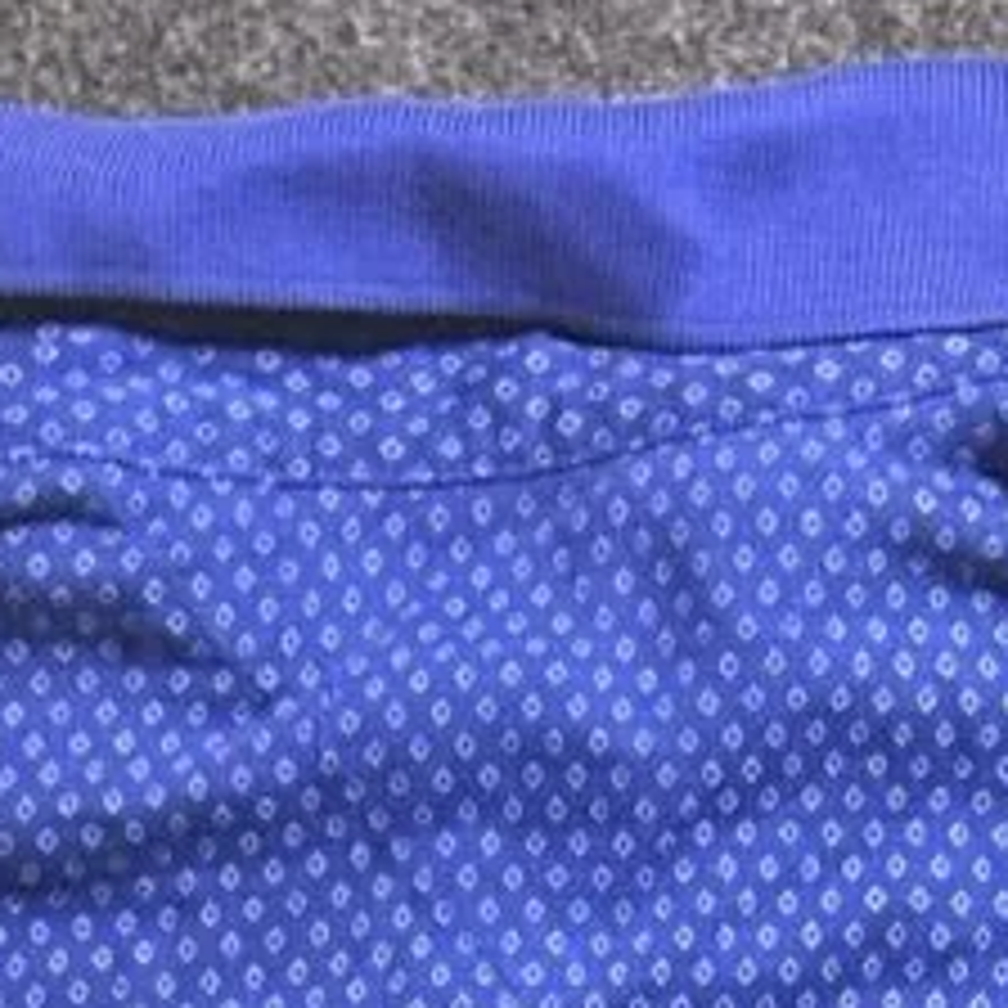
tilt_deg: -64.1
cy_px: 2655
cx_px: 558
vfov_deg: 9.2
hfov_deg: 10.7
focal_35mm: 164
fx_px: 5403
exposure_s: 1/50
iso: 320
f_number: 1.5
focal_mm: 5.7
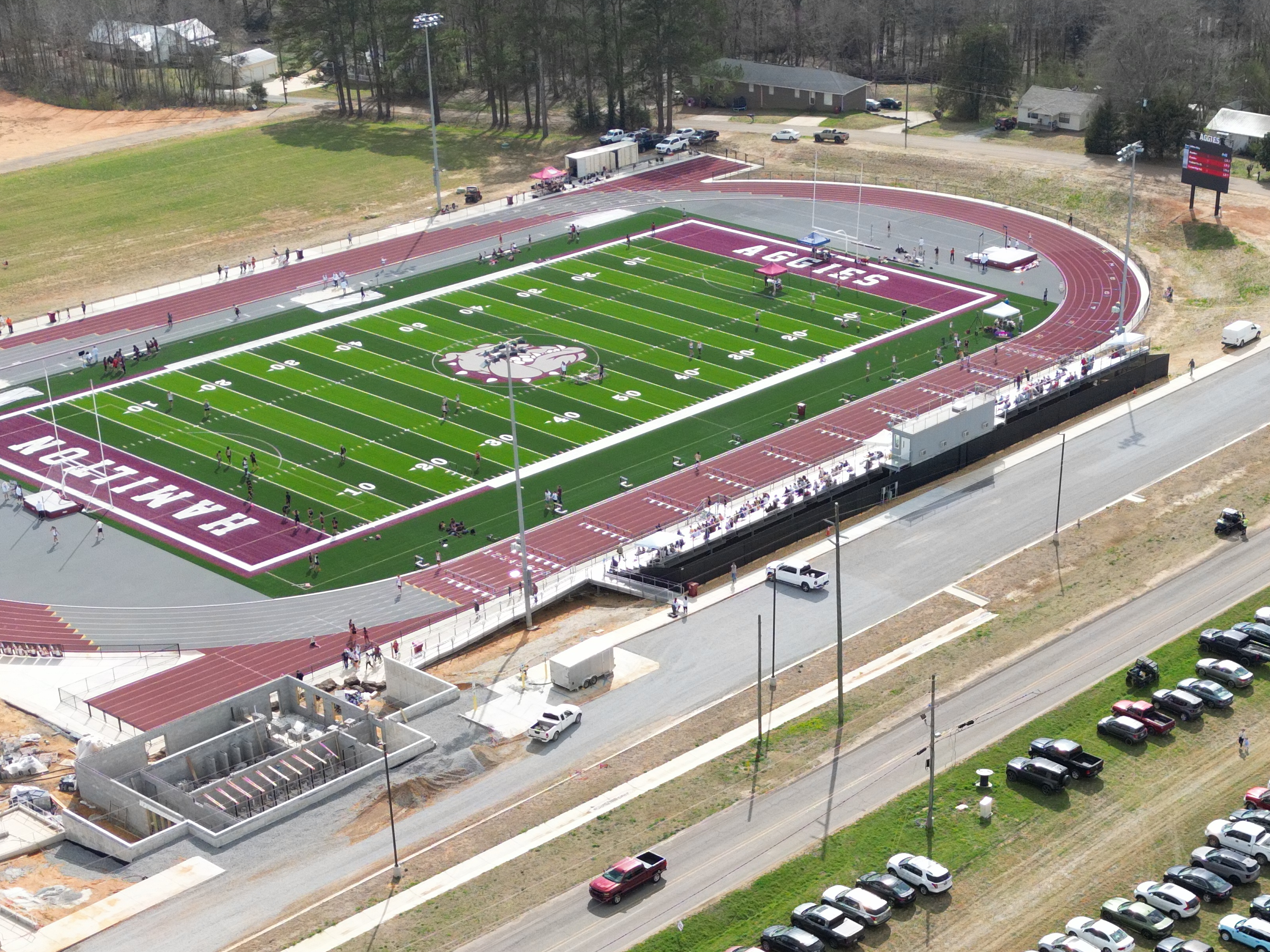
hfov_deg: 32.0
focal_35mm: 60
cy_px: 882
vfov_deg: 23.7
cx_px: 808
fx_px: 2201
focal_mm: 6.72
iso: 110
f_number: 1.7
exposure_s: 1/2000
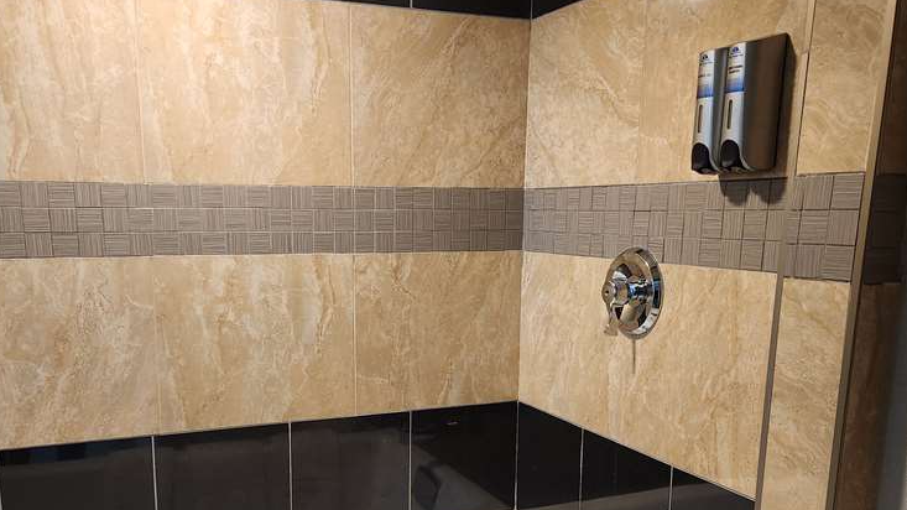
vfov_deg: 33.0
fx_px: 842
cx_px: 401
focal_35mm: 35
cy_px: 384
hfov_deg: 56.5
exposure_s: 1/120
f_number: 1.8
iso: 400
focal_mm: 5.4
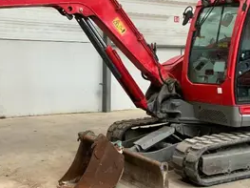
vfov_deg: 27.5
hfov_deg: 36.1
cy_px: 94
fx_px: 383
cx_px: 106
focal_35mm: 53
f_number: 1.8
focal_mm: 3
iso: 160
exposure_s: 1/60
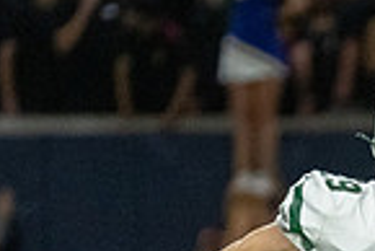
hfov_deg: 2.0
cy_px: 392
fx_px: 10969
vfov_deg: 1.3
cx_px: 467
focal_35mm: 1052
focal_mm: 200
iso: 4000
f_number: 2.8
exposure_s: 1/1250
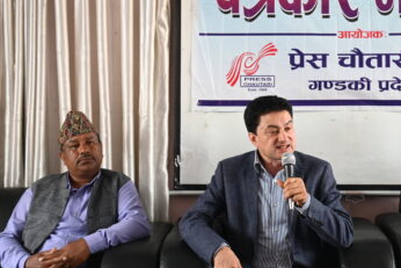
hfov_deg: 30.7
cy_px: 103
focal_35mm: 65
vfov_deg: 20.9
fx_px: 724
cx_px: 272
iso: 640
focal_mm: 30
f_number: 4.8
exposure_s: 1/50
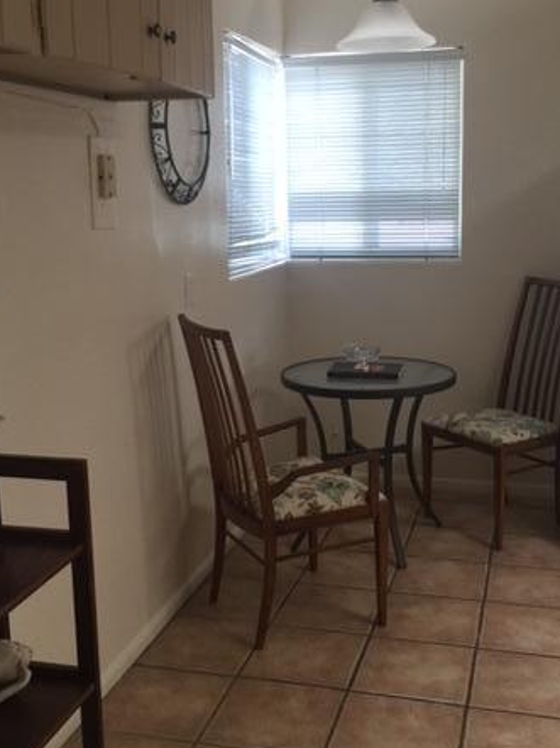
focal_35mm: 42
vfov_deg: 44.8
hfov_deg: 34.3
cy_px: 338
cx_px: 299
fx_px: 907
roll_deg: +0.6
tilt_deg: -8.2
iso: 50
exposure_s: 1/30
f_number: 2.2
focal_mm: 4.15
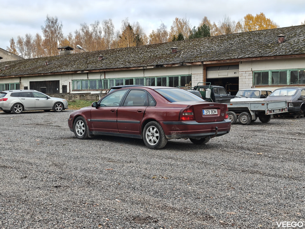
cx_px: 152
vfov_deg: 29.1
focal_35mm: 50
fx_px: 441
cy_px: 114
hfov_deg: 38.2
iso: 89
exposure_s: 1/428
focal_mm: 6.57
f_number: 1.68
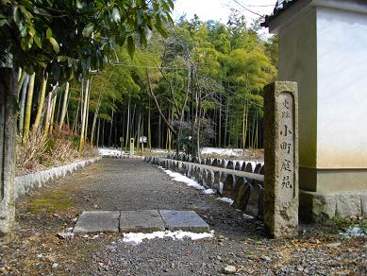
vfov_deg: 44.2
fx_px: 339
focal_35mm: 32
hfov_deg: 56.8
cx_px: 184
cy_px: 138
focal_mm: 5.7
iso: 100
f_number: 2.9
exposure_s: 1/320
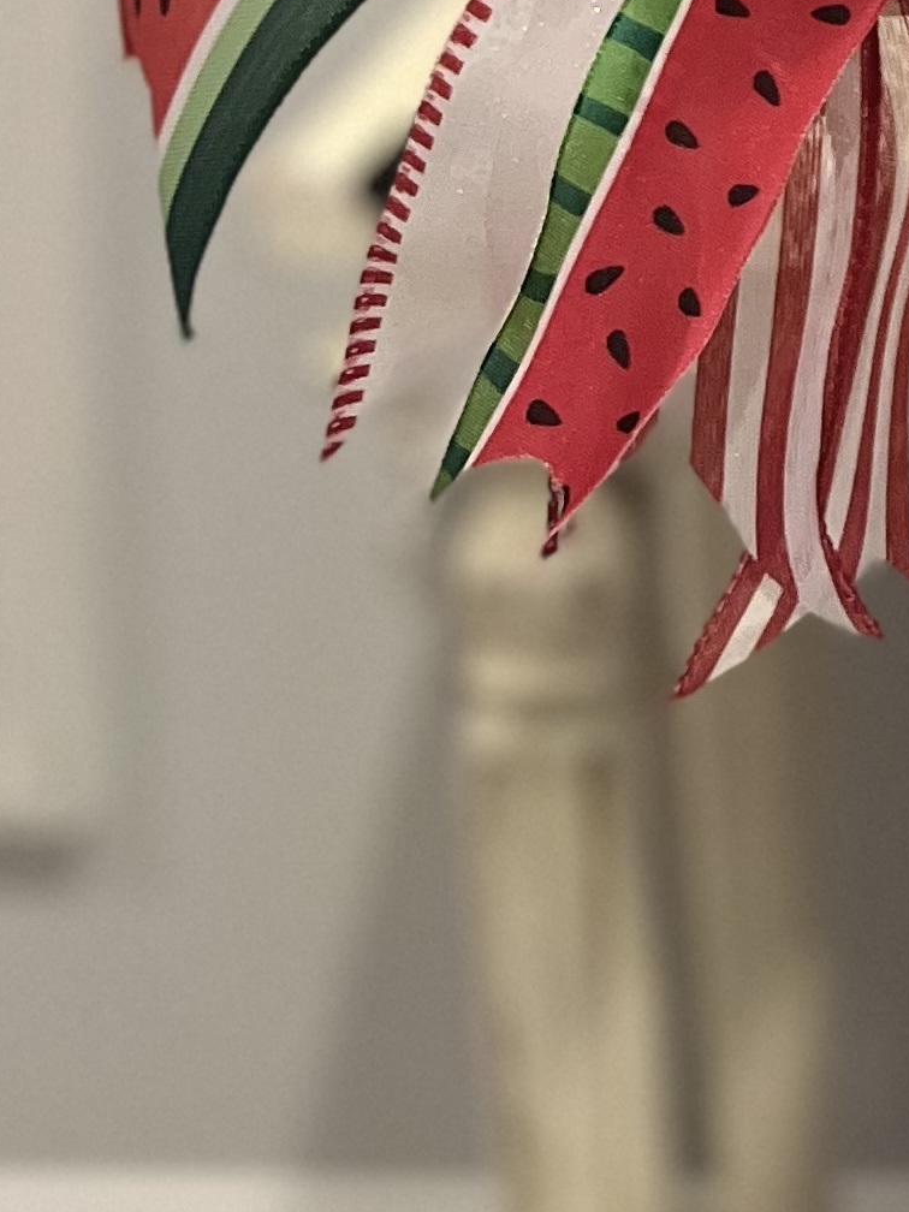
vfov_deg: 15.4
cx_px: 1752
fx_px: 3641
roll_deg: -0.7
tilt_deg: -4.0
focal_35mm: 104
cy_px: -1153
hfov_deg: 12.7
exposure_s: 1/60
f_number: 1.5
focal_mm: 5.7
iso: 500
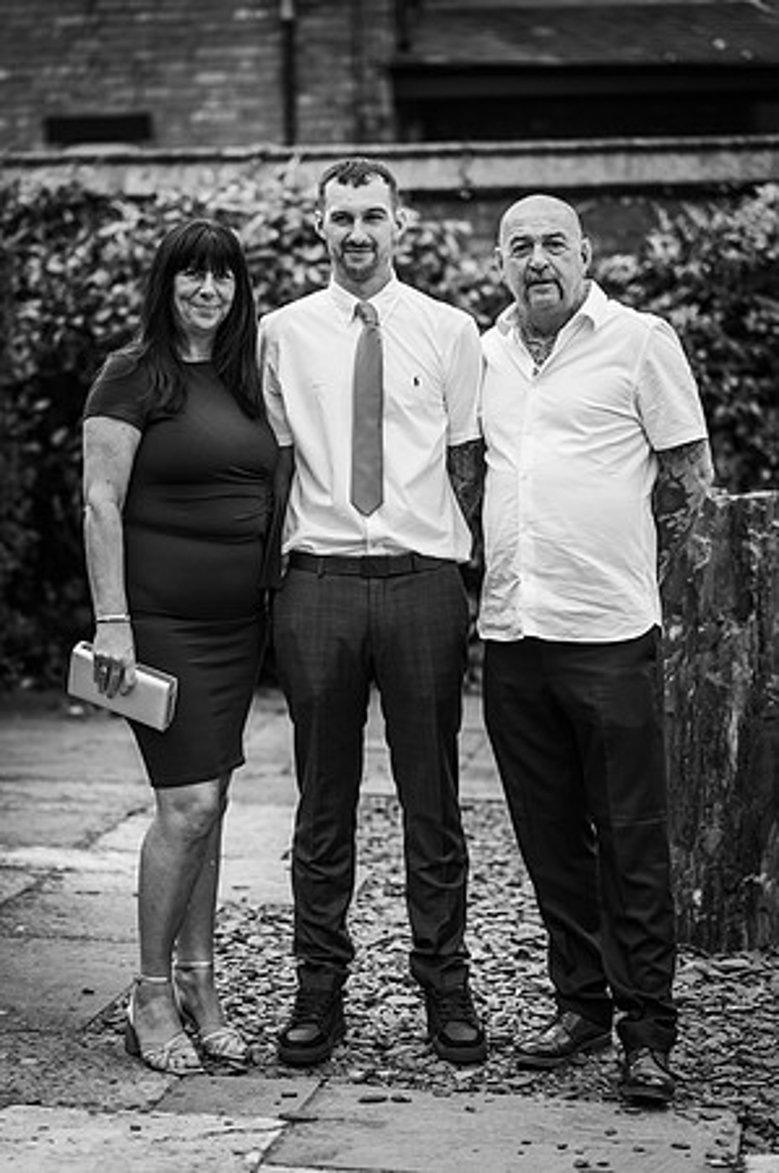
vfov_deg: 23.9
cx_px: 390
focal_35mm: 85
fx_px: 2765
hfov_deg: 16.0
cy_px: 586
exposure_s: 1/1000
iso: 100
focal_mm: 85
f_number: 2.2
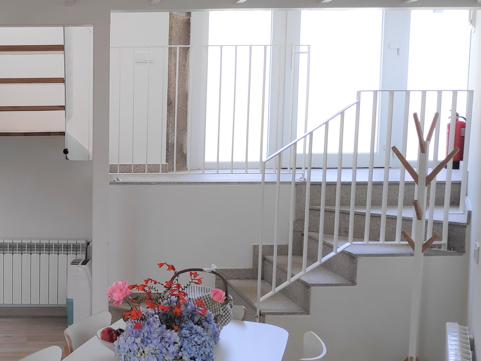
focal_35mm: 38
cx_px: 64
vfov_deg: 37.7
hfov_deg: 45.2
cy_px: 201
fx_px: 528
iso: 100
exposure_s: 1/102
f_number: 1.9
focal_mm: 3.94
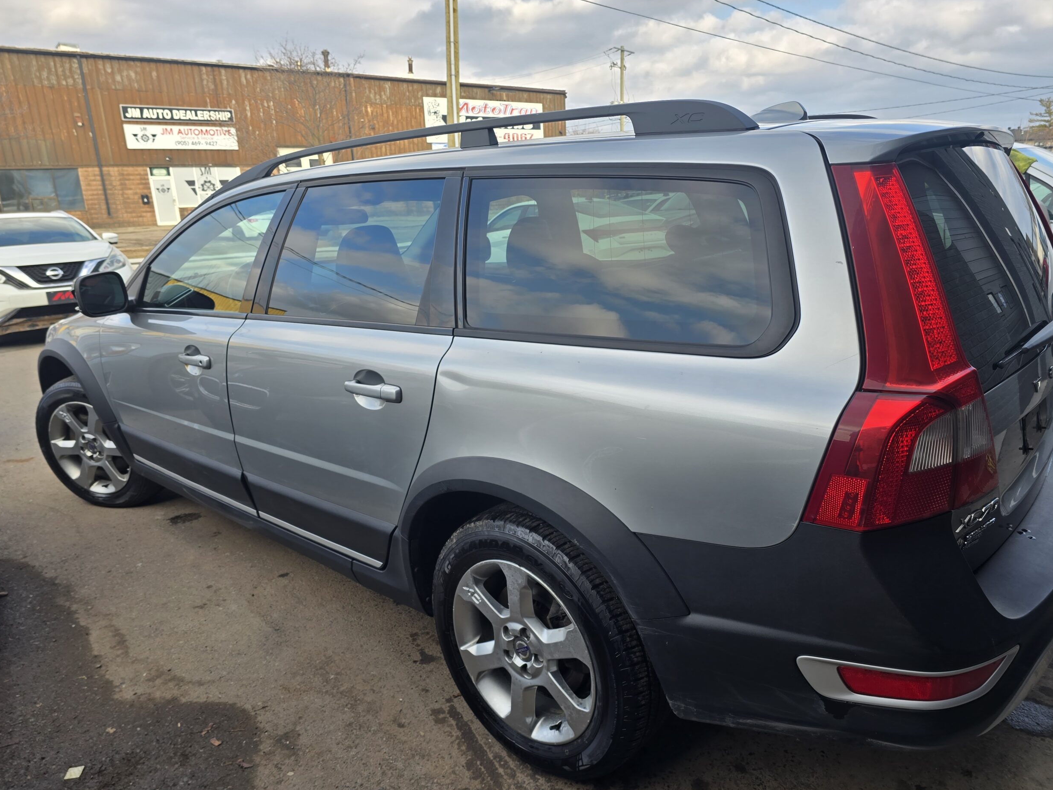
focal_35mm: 24
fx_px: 730
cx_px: 541
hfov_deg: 71.6
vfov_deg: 56.8
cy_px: 407
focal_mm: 6.3
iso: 12
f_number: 1.7
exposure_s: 1/194
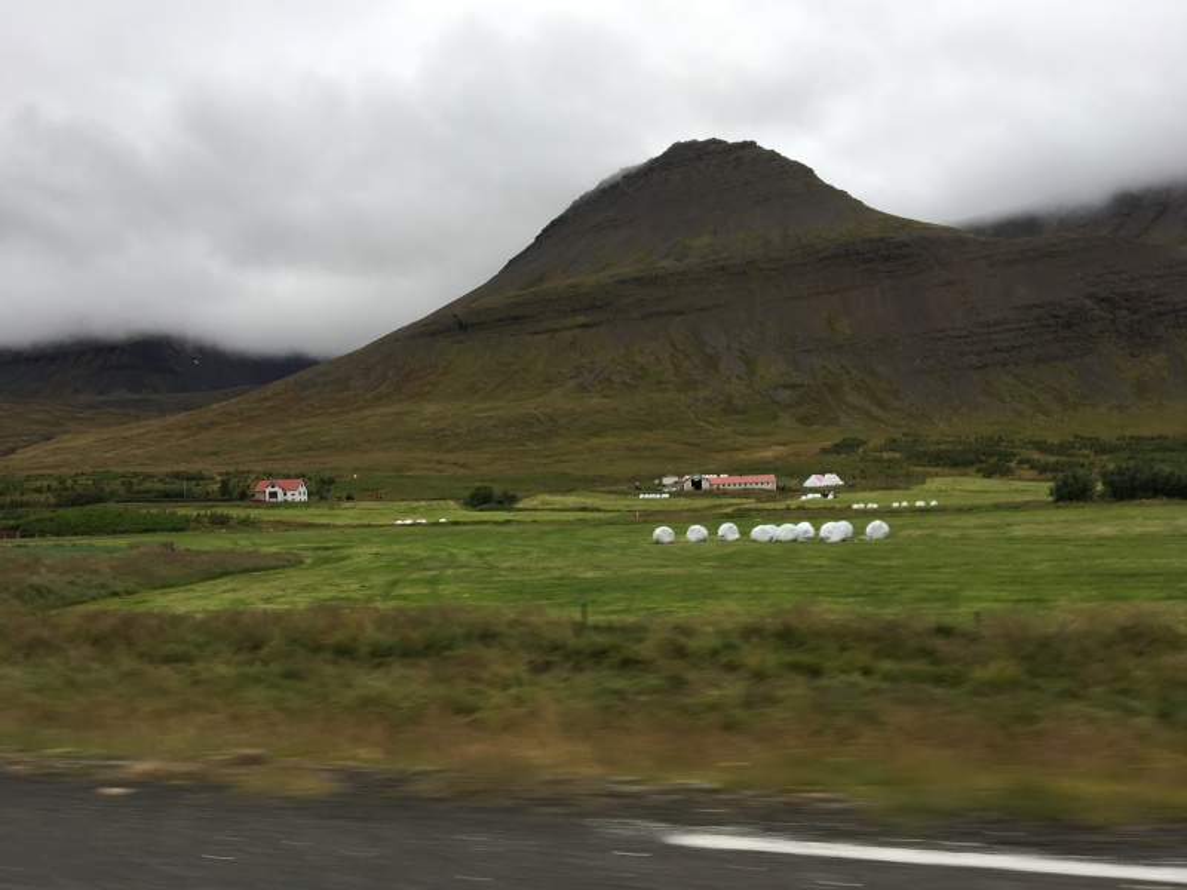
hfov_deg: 61.7
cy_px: 445
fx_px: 994
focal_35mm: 29
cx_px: 594
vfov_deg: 48.2
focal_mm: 4.15
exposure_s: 1/186
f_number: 2.2
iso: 25
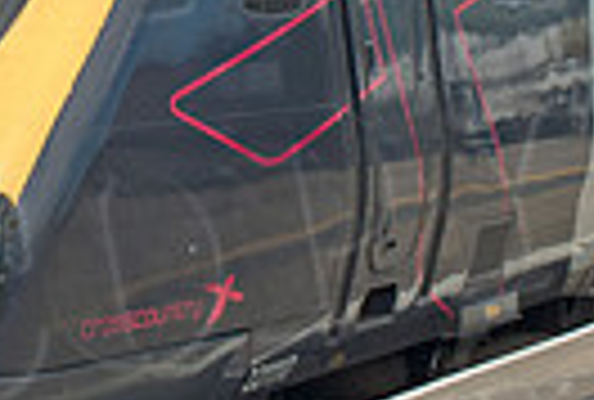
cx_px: 180
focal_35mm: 158
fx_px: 2616
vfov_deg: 8.7
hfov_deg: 12.9
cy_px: 67
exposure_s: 1/250
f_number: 8
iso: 200
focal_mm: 24
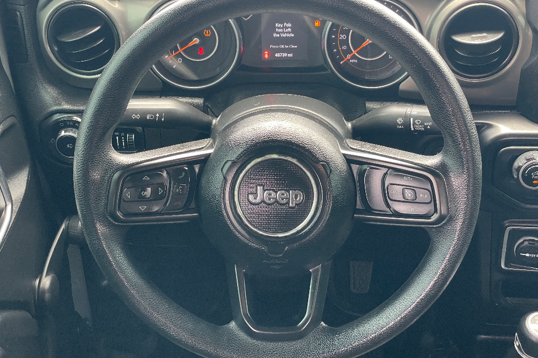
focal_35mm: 55
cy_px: 168
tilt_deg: -31.8
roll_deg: +4.1
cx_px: 271
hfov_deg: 36.3
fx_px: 822
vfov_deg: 24.6
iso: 160
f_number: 2
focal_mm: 6
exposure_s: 1/99
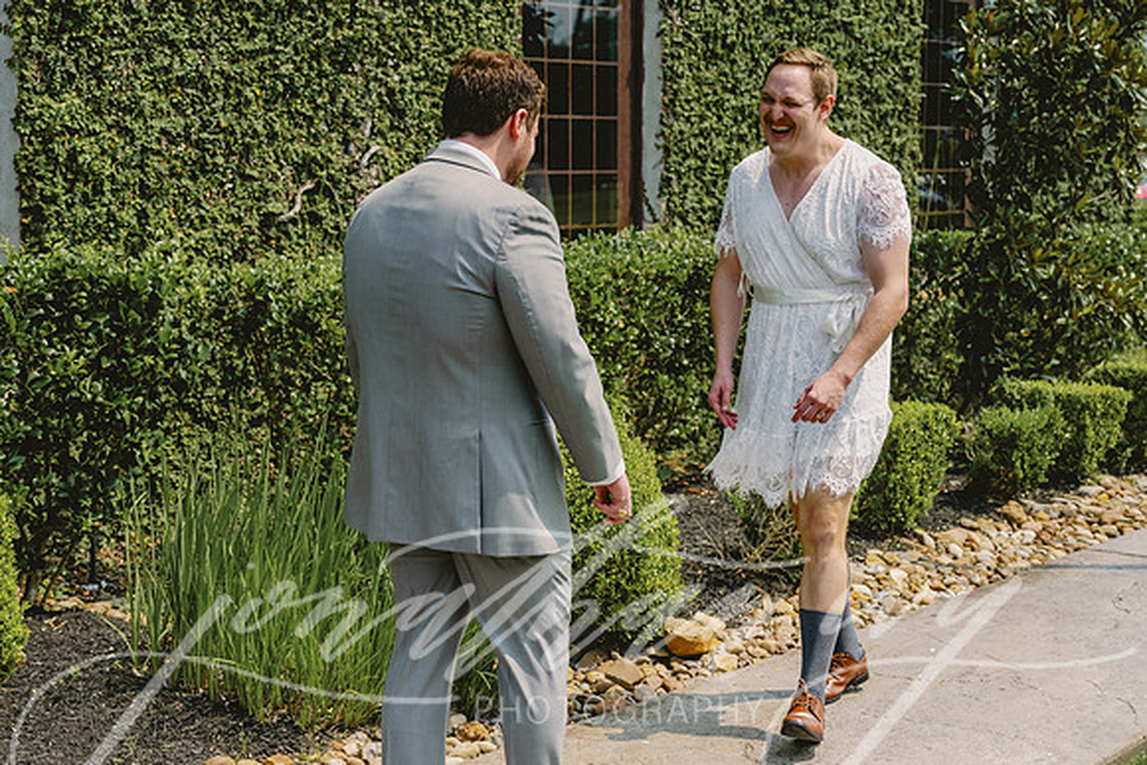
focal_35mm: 62
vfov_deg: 22.0
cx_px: 503
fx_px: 1968
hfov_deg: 32.5
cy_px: 351
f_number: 4
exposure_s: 1/4000
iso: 400
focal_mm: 55
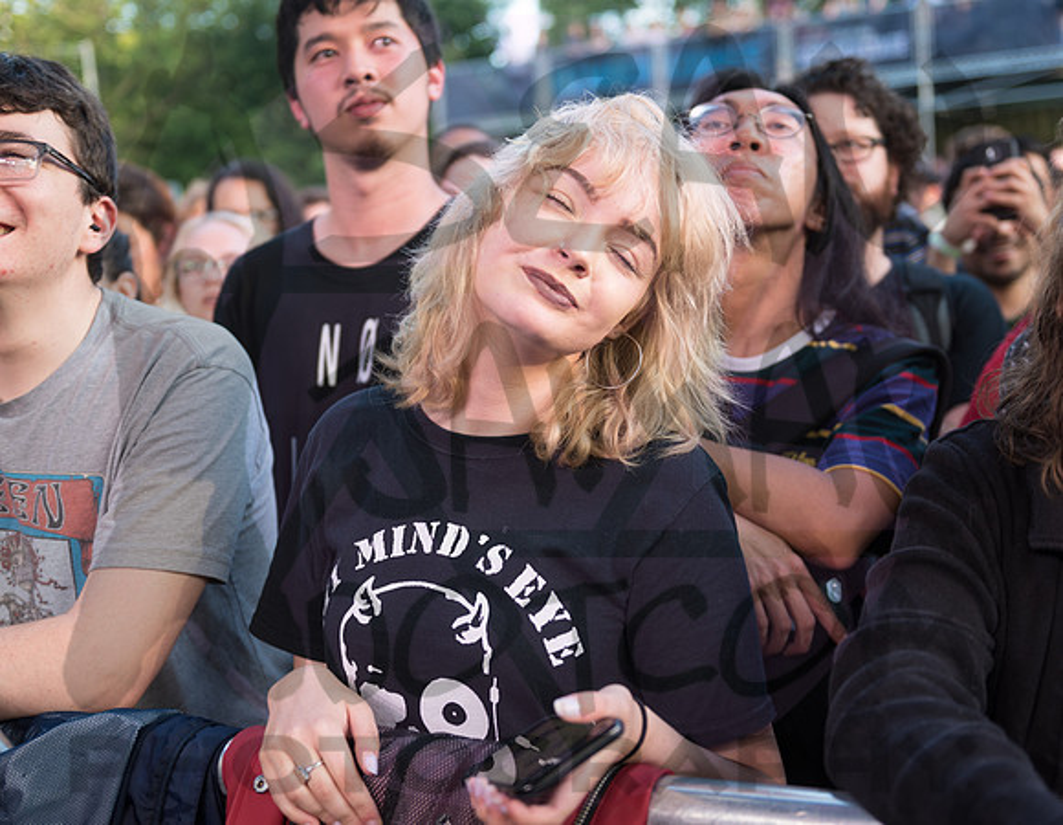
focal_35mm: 48
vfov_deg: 31.1
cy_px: 415
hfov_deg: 39.5
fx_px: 1481
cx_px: 555
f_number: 2.8
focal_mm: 40
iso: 200
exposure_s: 1/160
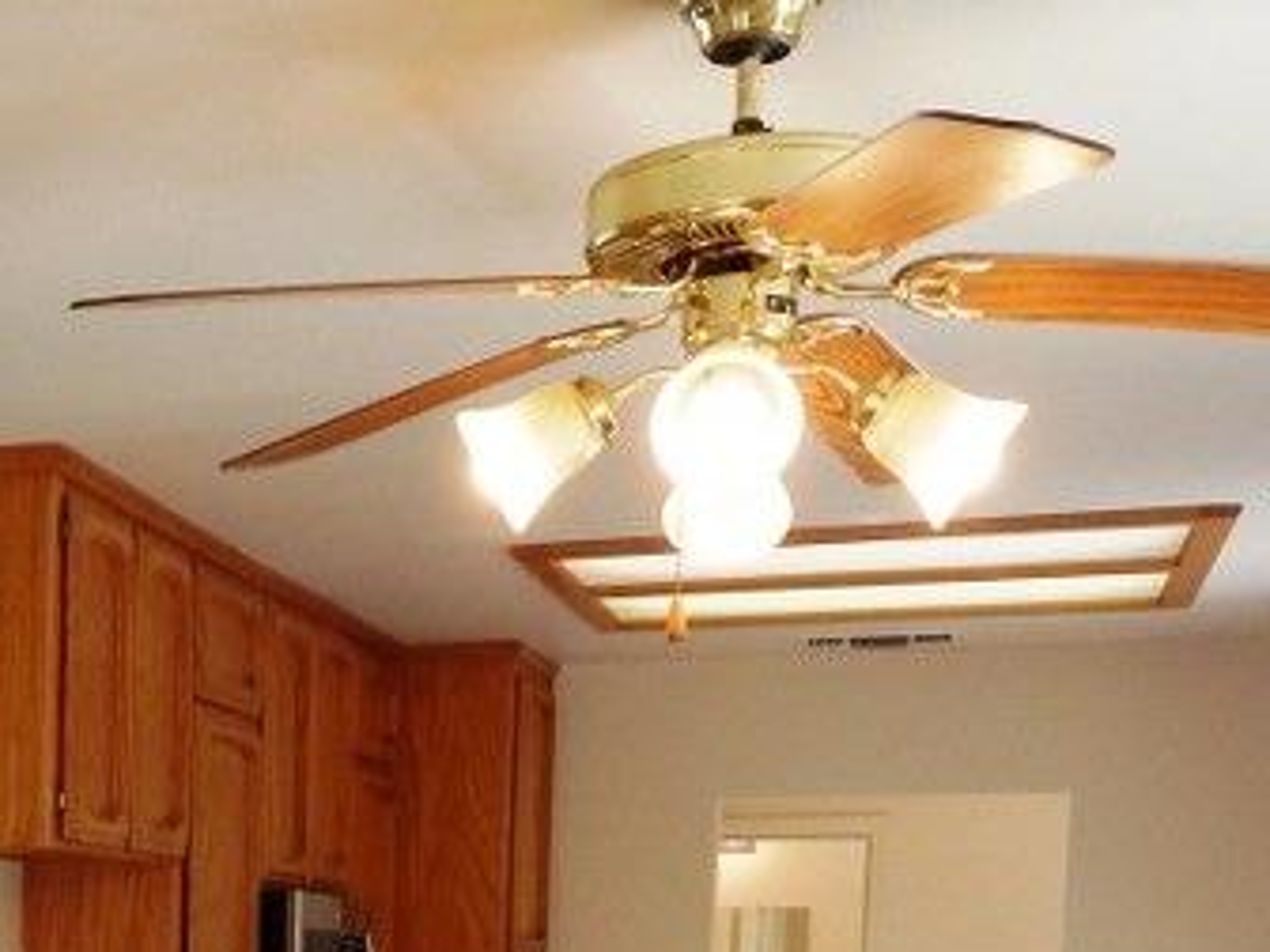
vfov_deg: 19.1
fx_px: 2568
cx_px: -60
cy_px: 1300
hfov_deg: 26.0
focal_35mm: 70
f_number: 3
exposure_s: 1/100
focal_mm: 4
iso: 125
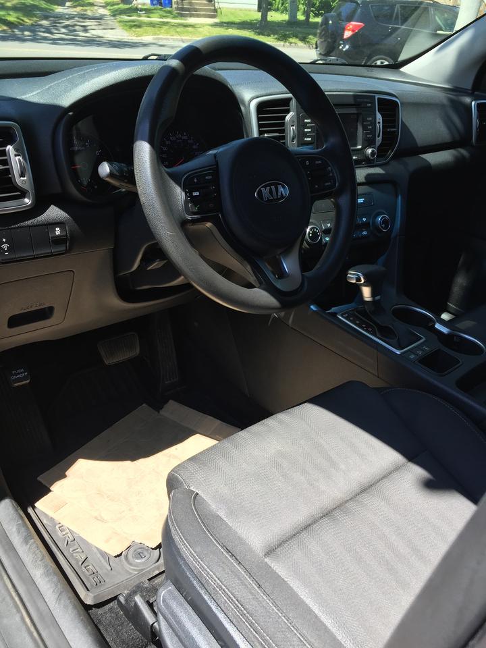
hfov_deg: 48.2
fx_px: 543
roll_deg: -3.5
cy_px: 324
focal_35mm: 29
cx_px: 243
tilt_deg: -30.2
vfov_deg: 61.7
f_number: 2.2
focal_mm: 4.15
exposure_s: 1/384
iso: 32
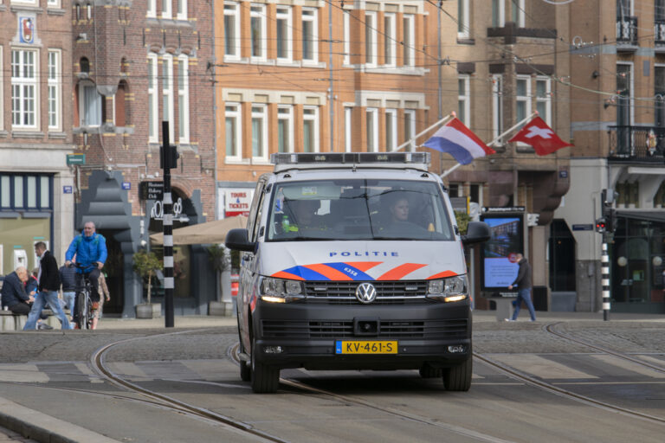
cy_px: 222
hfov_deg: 6.9
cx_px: 332
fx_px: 5541
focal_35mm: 300
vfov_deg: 4.6
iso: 200
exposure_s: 1/320
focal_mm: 200
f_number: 8
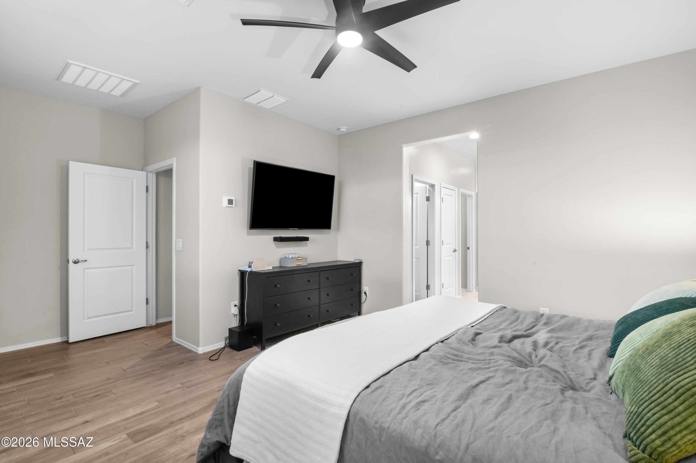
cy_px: 232
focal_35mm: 17
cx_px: 348
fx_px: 328
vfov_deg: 70.4
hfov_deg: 93.3
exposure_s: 1/2
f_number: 14
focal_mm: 17
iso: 1250
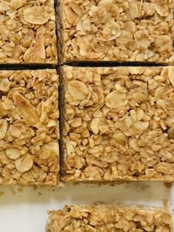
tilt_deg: -85.3
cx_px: 24
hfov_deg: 17.8
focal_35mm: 82
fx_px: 550
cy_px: 96
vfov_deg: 23.8
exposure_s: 1/121
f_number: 1.78
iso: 100
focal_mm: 6.86
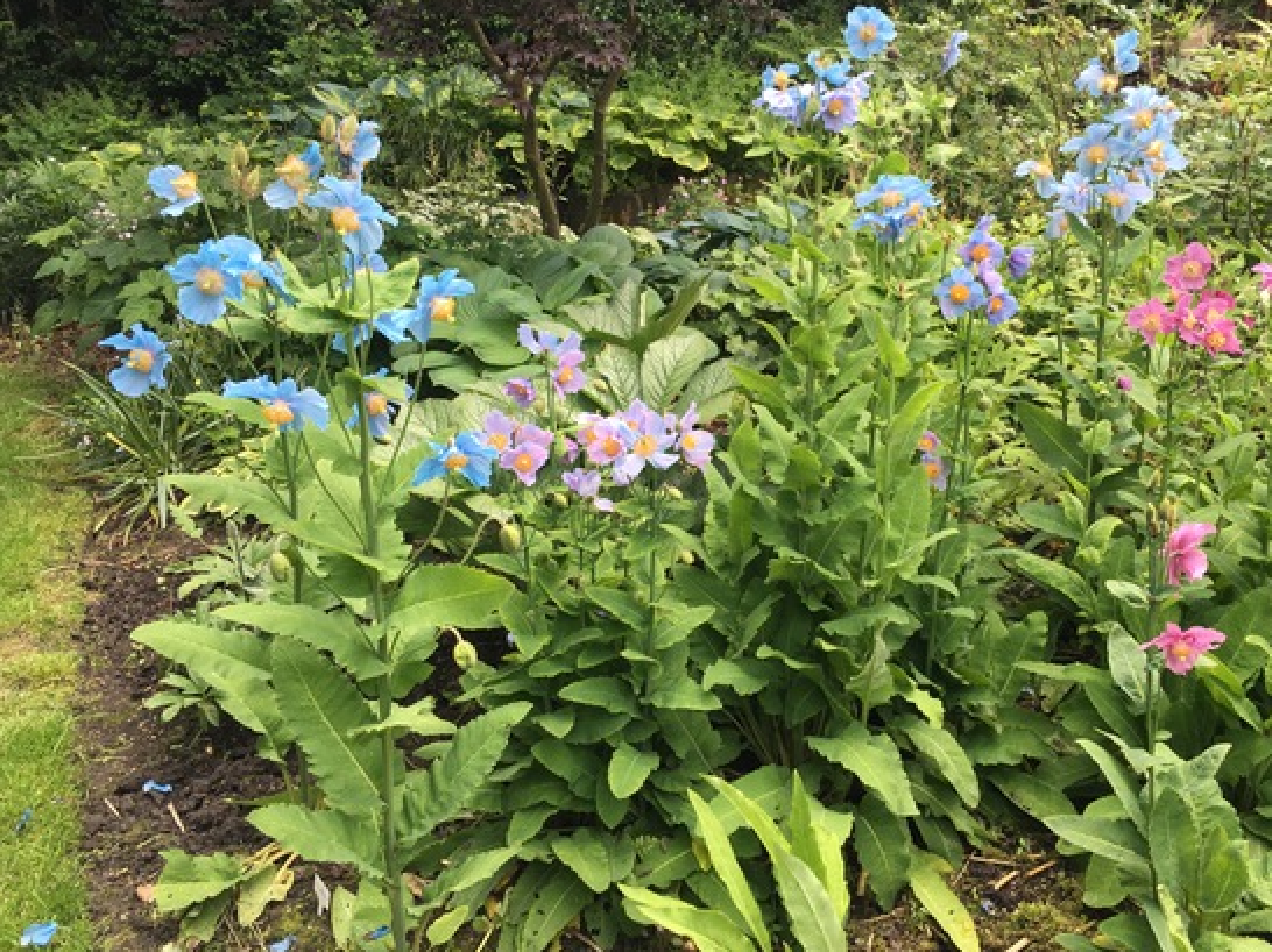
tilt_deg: -14.8
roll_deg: +0.6
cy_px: 431
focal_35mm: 34
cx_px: 727
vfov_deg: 41.7
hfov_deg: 53.8
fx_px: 1249
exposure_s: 1/176
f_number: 2.2
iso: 25
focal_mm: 4.15
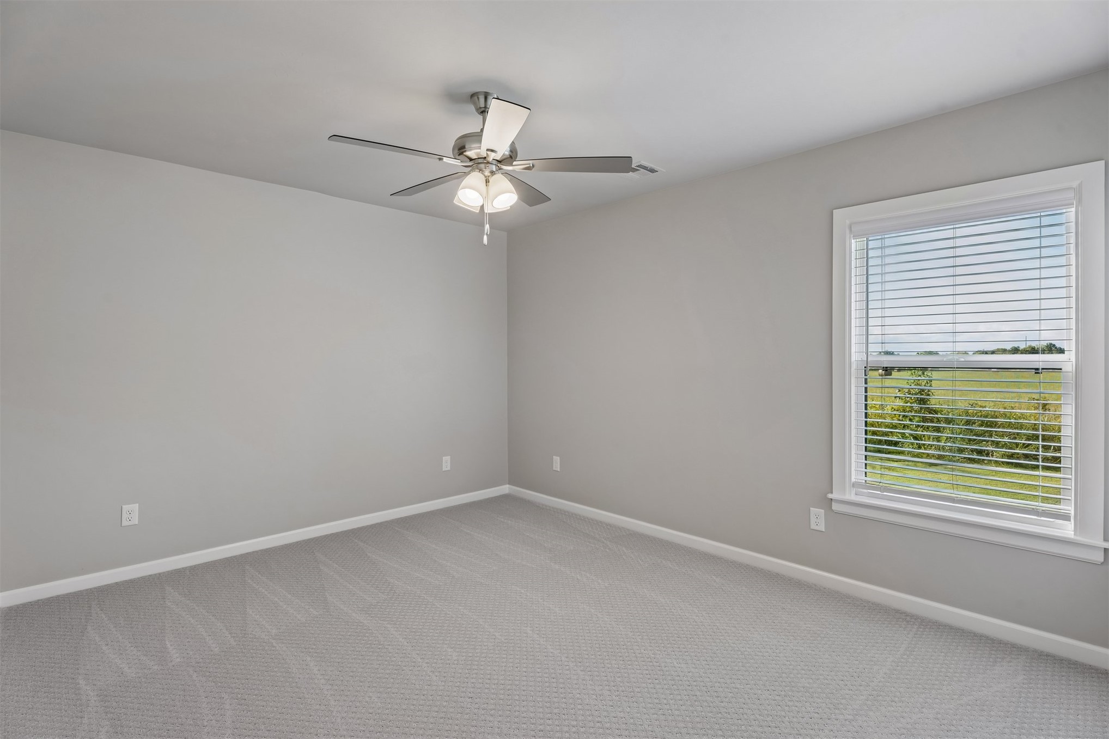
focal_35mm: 17
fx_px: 530
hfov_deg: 92.6
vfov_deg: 69.8
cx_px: 554
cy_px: 370
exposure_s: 1/25
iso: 200
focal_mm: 17.2
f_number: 9
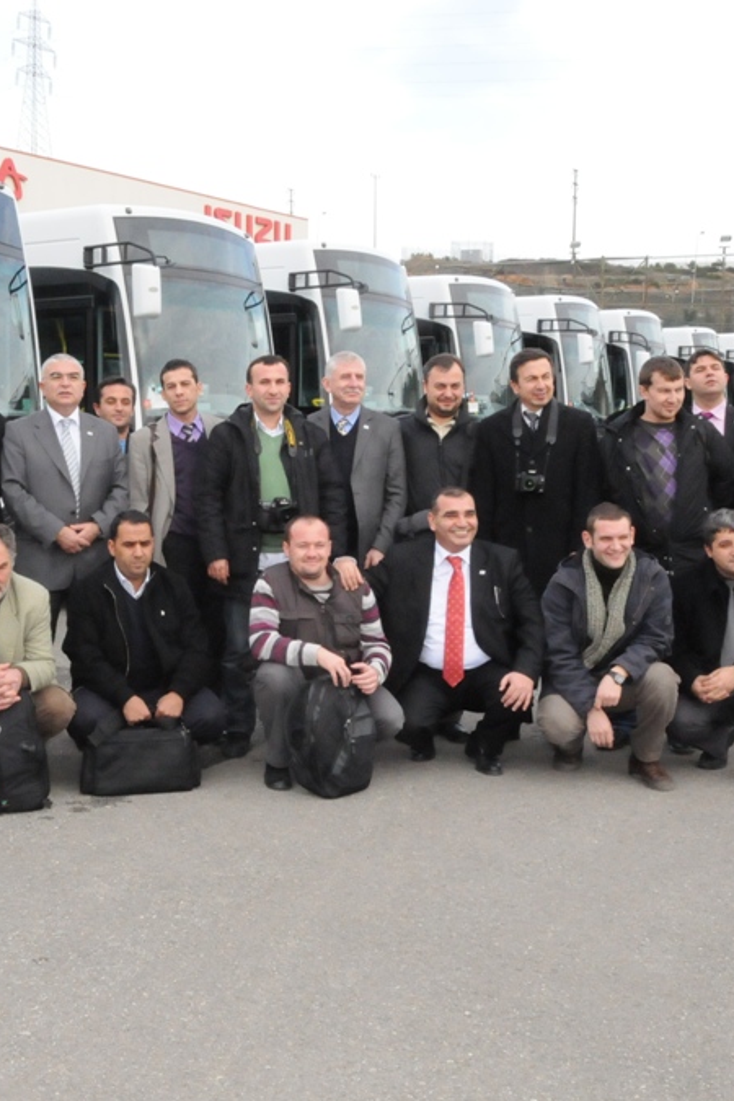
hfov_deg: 26.7
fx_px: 1529
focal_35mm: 50
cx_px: 191
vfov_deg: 39.6
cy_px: 553
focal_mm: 22
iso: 3200
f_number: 22
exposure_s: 1/250
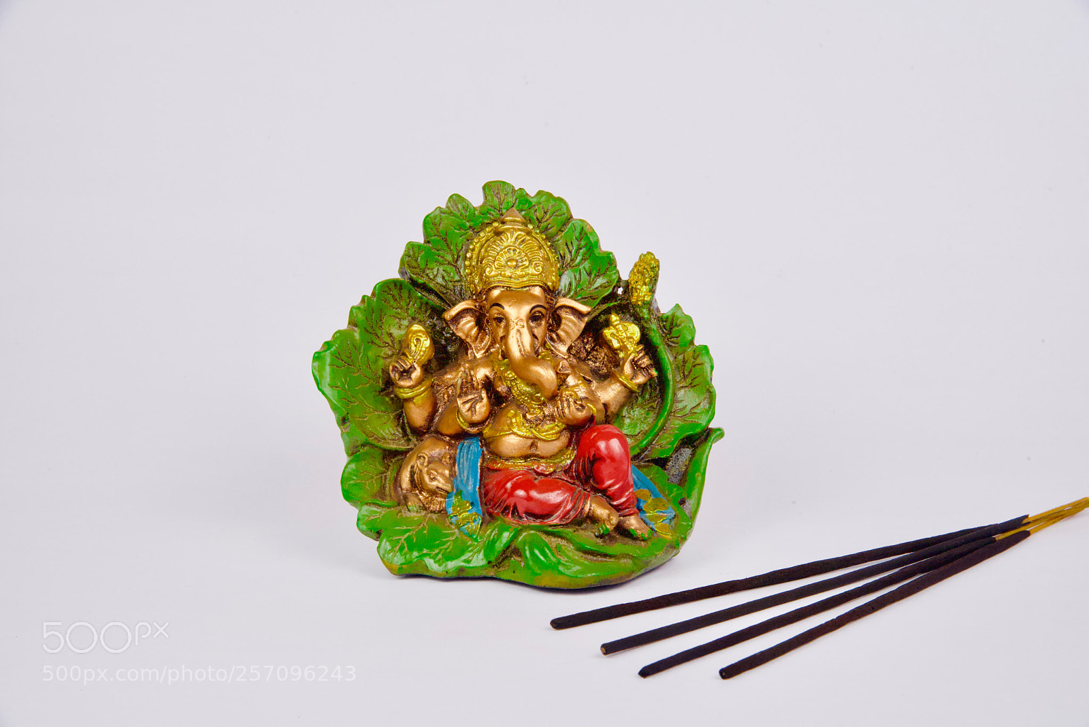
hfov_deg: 23.6
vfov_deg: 15.9
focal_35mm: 86
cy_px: 364
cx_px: 544
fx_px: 2602
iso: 2000
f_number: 22
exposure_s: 1/200
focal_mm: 86
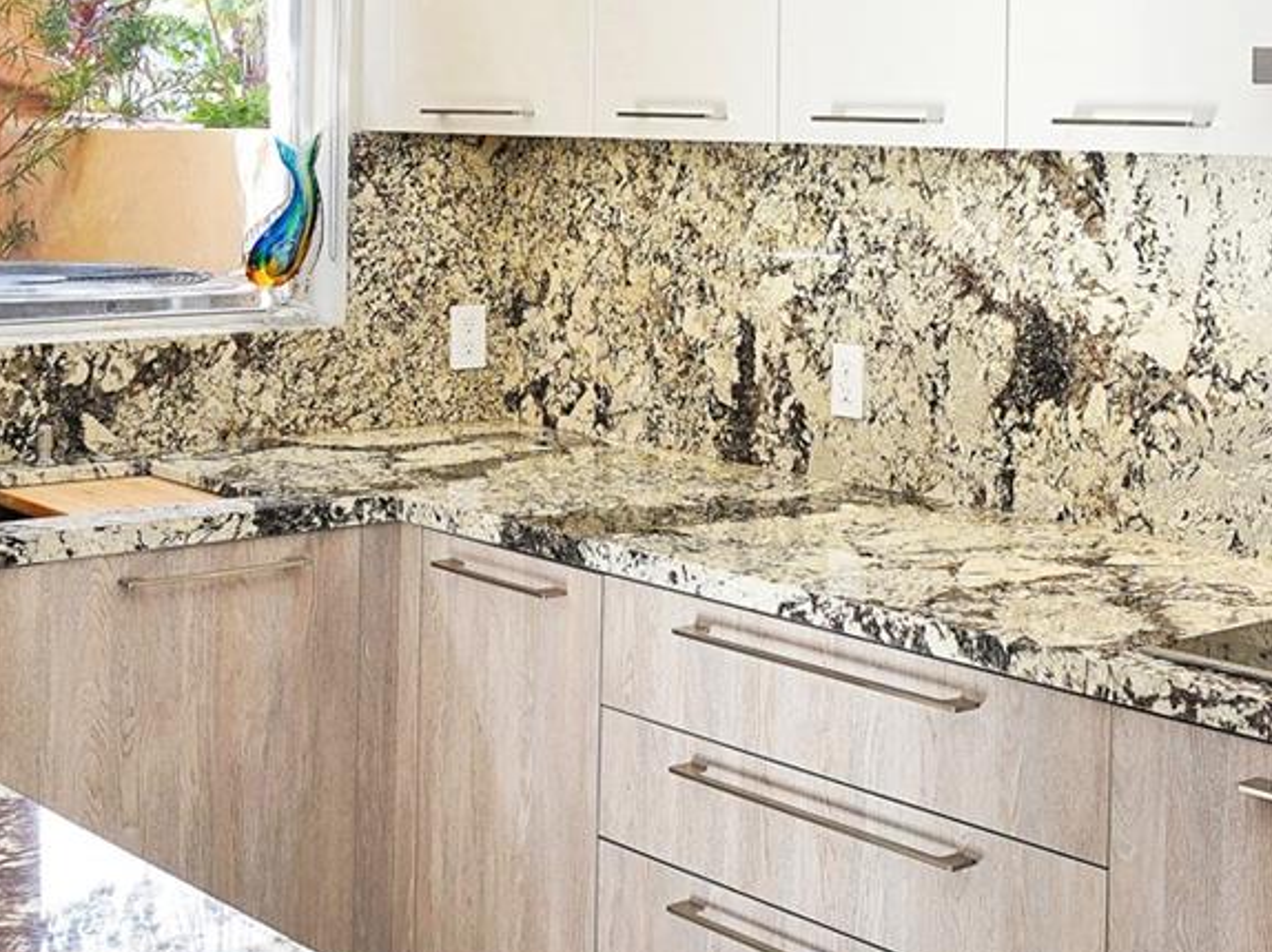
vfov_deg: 24.0
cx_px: 813
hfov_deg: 32.5
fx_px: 2167
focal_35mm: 59
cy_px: 75
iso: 250
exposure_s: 1/50
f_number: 6.3
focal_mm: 22
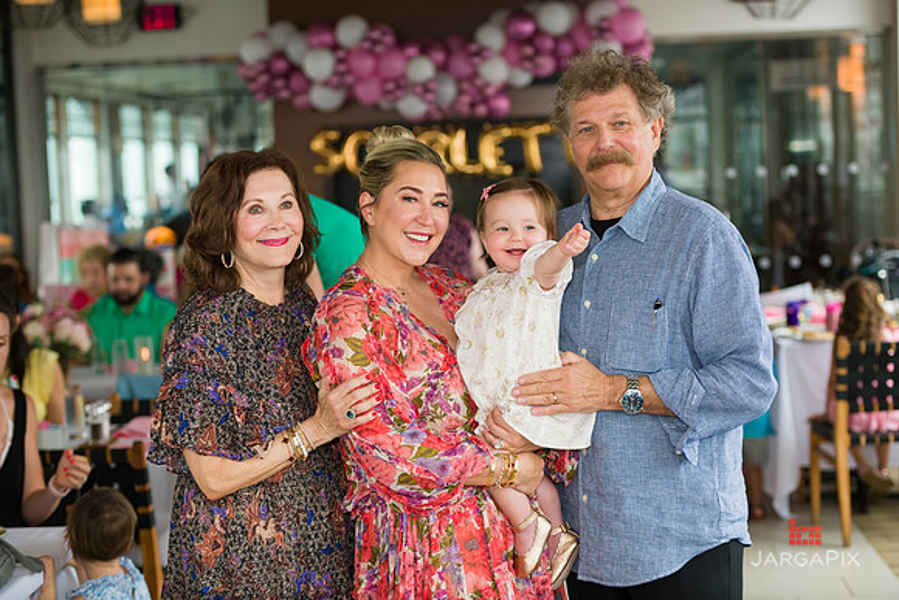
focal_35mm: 70
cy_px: 300
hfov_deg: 28.8
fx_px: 1748
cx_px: 450
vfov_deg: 19.5
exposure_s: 1/200
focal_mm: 70
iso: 400
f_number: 3.2
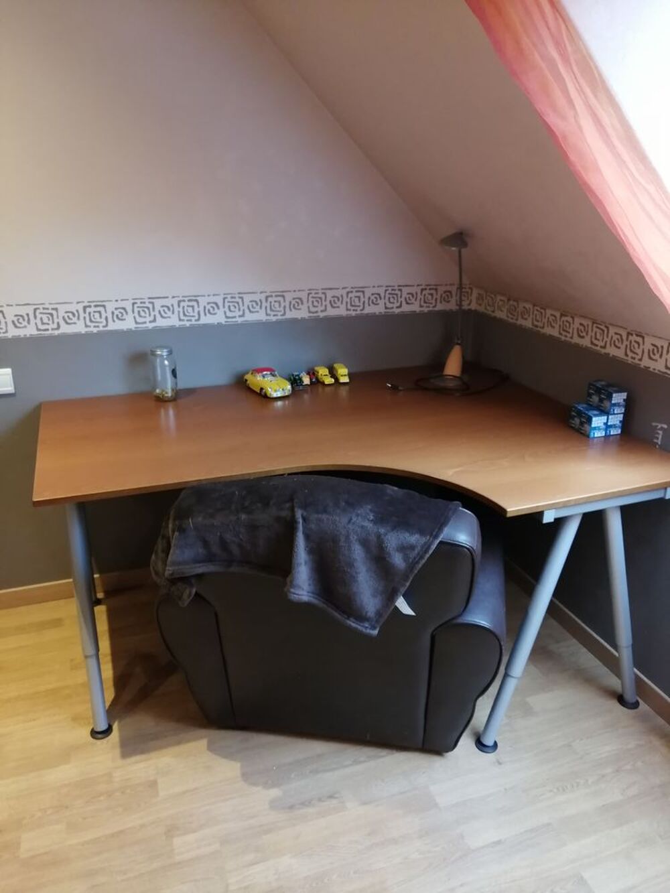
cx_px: 335
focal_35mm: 27
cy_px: 446
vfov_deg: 65.3
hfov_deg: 51.4
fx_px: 697
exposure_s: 1/25
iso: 320
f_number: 1.8
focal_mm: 3.88
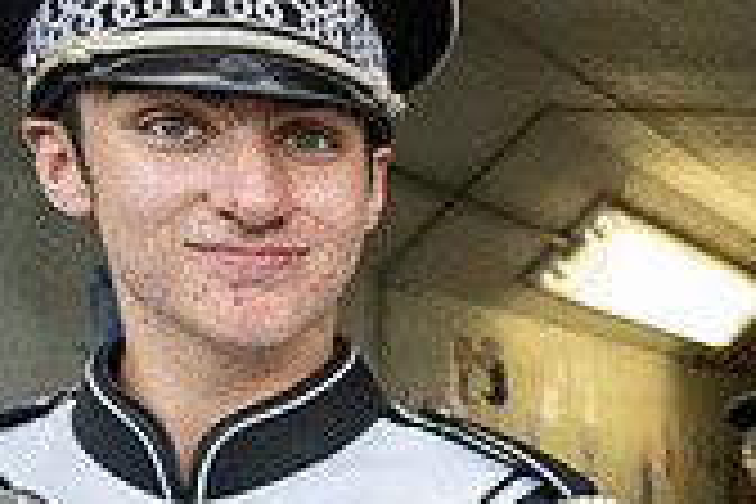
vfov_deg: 15.8
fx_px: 1743
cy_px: 601
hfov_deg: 19.7
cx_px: 1269
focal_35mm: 83
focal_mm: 24
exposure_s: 1/800
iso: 1600
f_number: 4
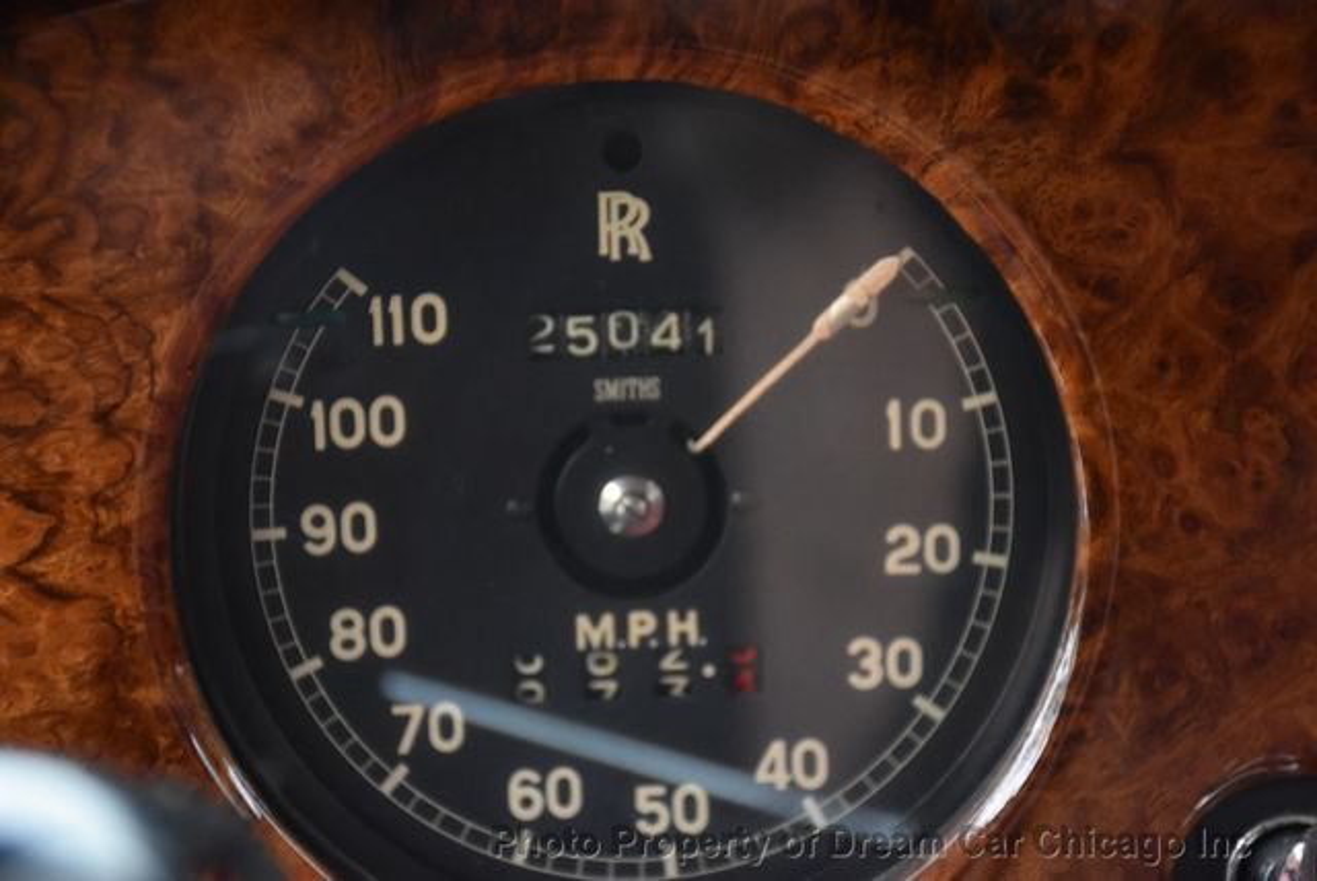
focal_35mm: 93
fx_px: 3405
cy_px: 440
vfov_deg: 14.7
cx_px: 658
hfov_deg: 21.9
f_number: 5
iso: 1800
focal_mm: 62
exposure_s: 1/60
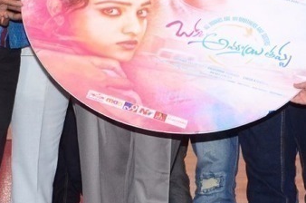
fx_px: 2034
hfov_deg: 8.6
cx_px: 116
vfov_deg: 5.7
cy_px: 33
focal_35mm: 240
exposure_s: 1/125
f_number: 7.1
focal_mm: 45
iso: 1250
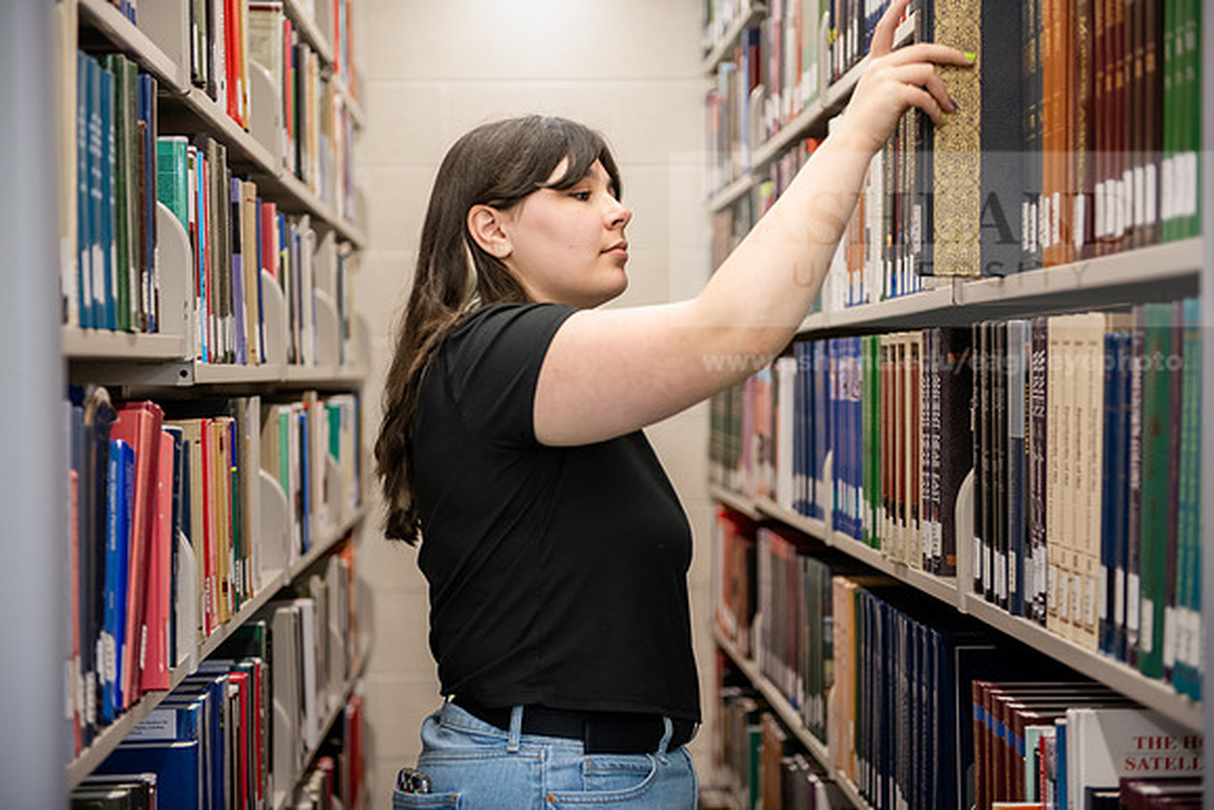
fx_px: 2091
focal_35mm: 62
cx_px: 607
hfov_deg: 32.4
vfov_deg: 21.9
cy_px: 405
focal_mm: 62
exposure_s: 1/200
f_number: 2.8
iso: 1250
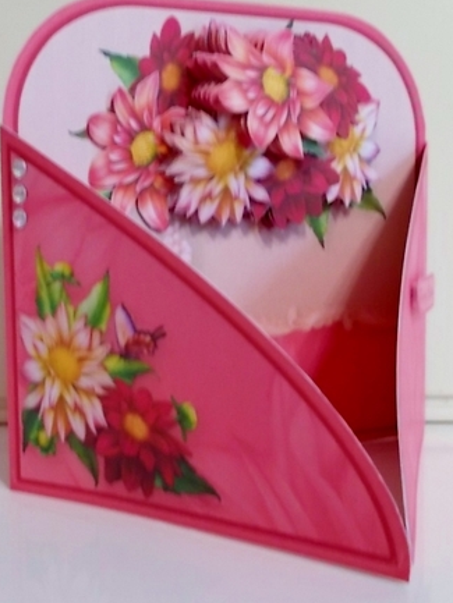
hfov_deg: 51.4
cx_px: 220
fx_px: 471
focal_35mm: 27
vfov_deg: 65.3
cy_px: 292
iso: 200
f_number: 3.2
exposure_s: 1/13
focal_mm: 4.6
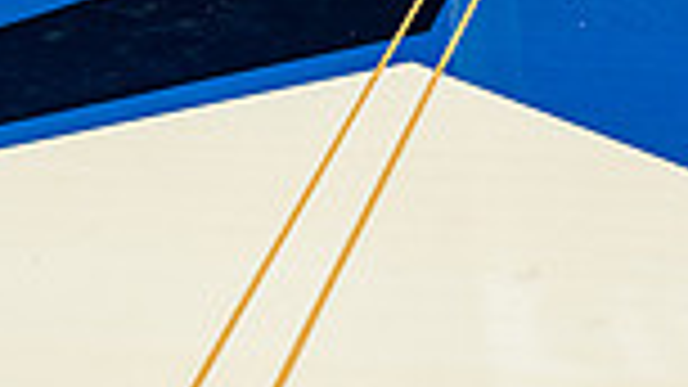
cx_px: 513
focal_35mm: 114
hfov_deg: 18.7
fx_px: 2079
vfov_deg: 9.3
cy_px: -612
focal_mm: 37
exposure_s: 1/250
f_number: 5.6
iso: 640
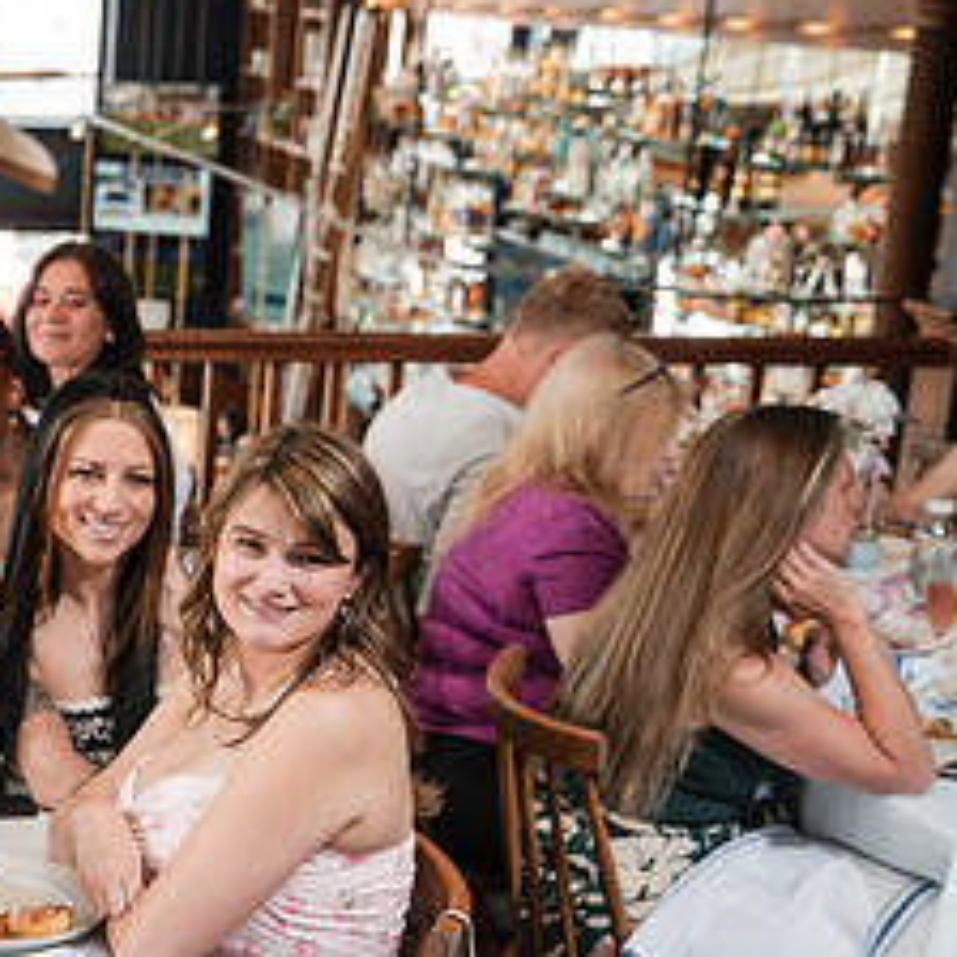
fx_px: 2408
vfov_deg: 22.3
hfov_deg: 20.7
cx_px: -256
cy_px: 699
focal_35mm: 77
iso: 1600
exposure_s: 1/250
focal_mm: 35
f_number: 4
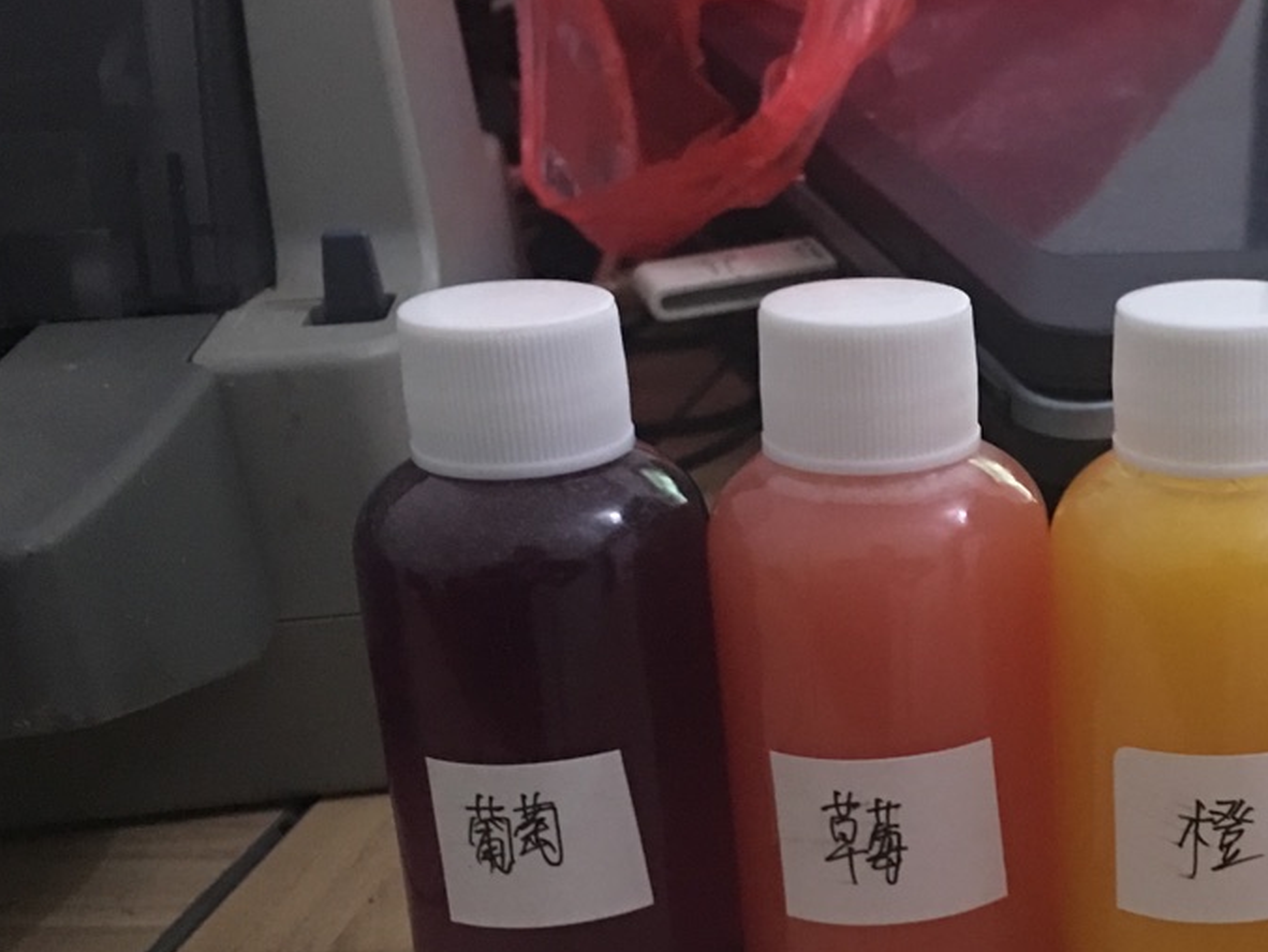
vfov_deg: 24.2
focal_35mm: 60
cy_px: 682
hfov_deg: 30.4
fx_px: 2198
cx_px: 1201
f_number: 2.2
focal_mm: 4.15
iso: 125
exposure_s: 1/4
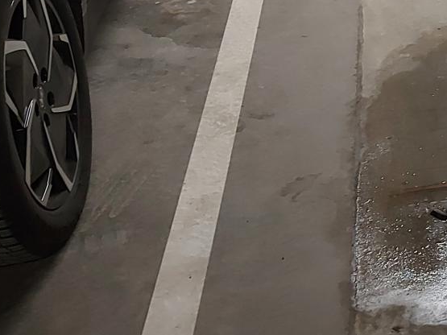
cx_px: 606
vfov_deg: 17.4
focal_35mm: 83
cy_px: 6
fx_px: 1072
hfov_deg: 21.0
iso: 320
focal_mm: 5.23
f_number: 1.8
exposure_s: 1/25
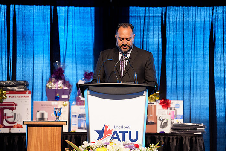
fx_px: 1030
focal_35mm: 164
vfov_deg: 8.4
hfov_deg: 12.5
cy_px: 82
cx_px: 115
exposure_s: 1/160
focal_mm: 150
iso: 3200
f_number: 2.2
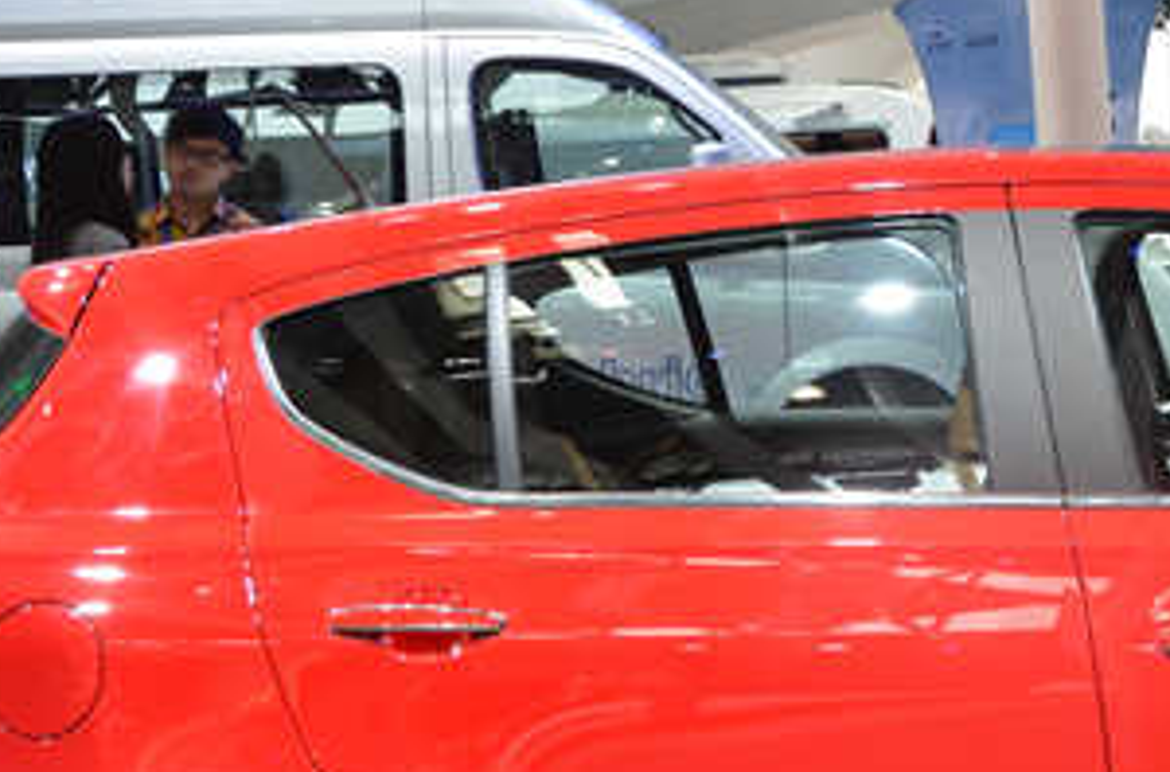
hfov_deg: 22.1
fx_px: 2851
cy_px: 485
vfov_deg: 15.4
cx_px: 1248
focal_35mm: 88
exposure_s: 1/125
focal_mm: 22
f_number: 5.6
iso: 400
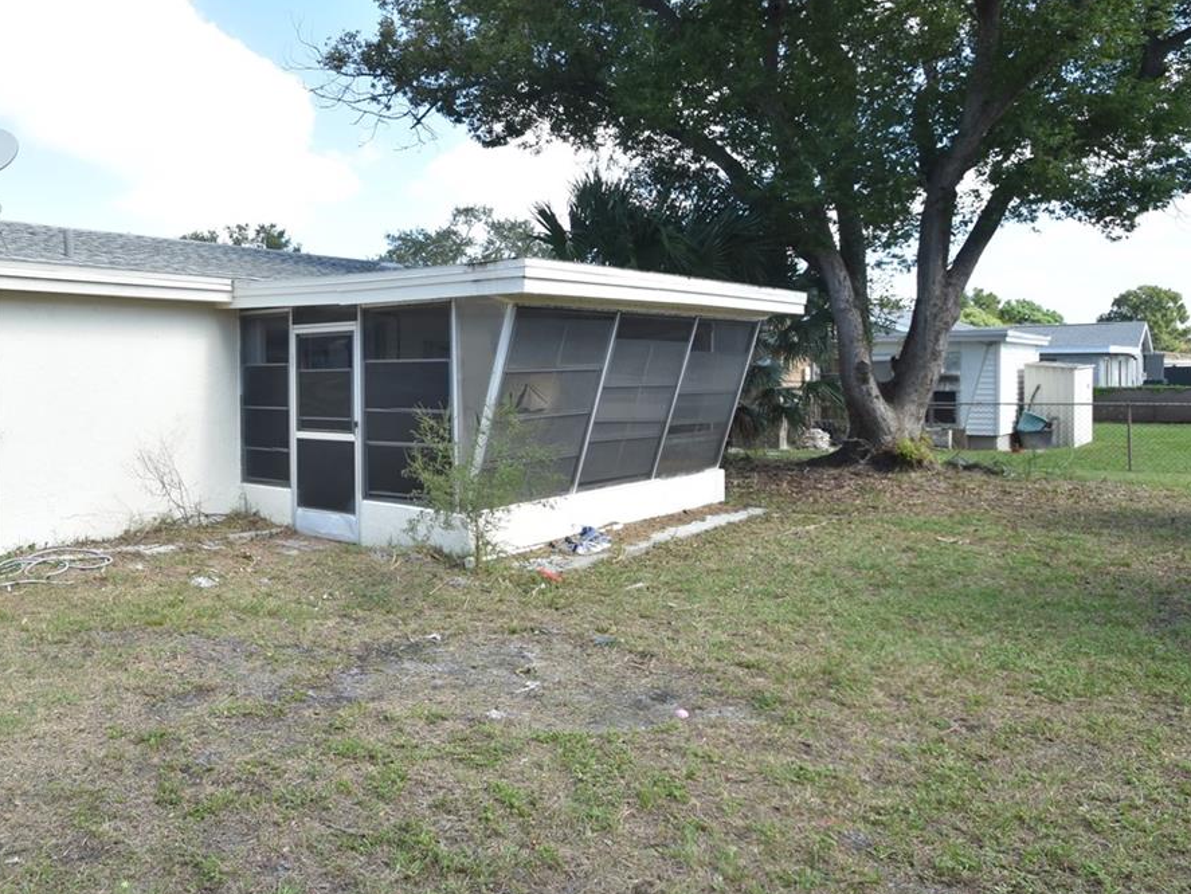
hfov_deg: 64.3
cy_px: 380
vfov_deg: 52.9
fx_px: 895
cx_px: 337
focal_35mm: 26
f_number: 8
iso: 200
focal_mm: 10
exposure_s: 1/250
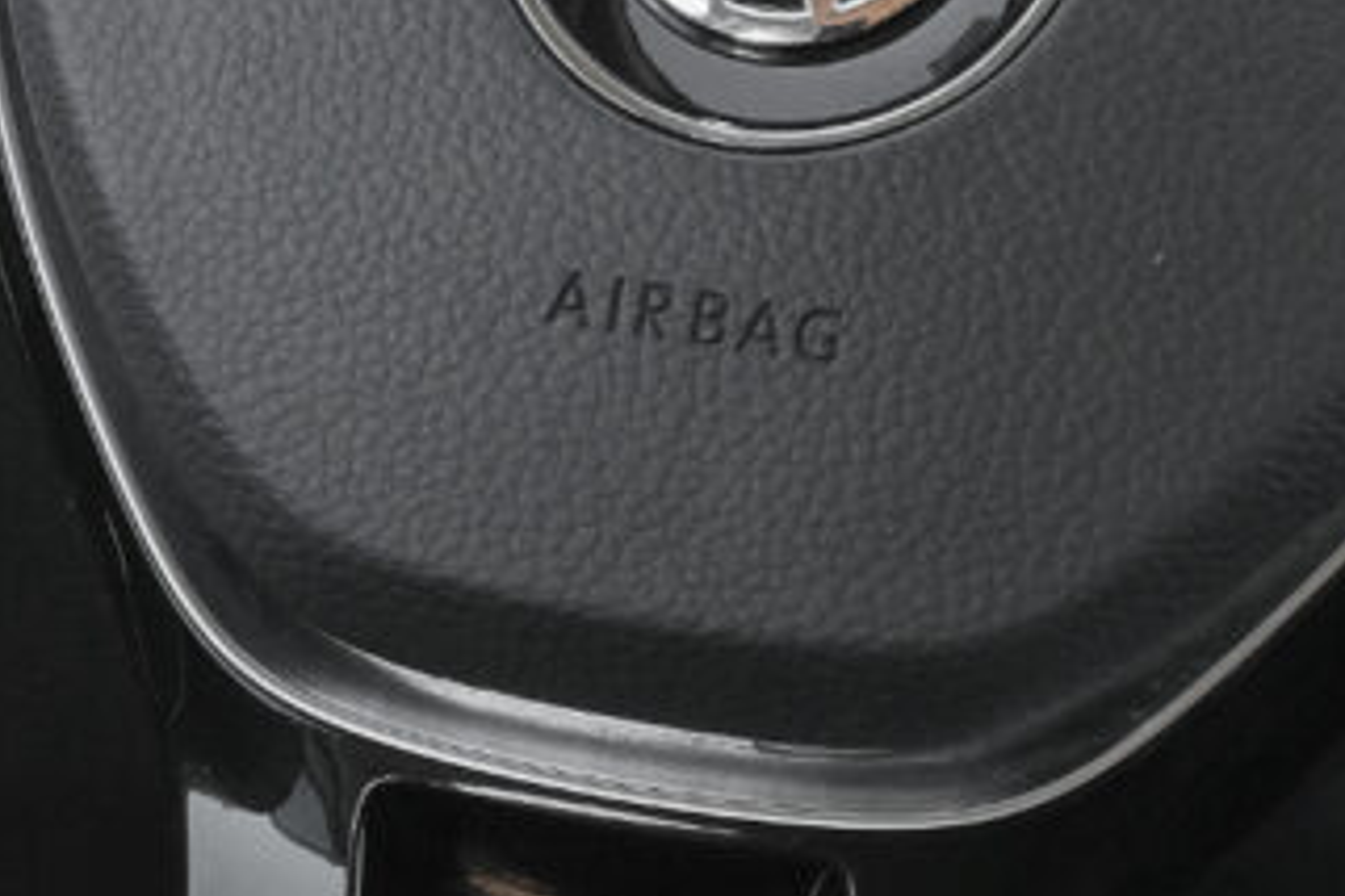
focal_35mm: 217
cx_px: 725
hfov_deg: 9.5
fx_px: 8107
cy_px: -52
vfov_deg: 6.3
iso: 2000
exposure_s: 1/160
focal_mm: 45
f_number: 8
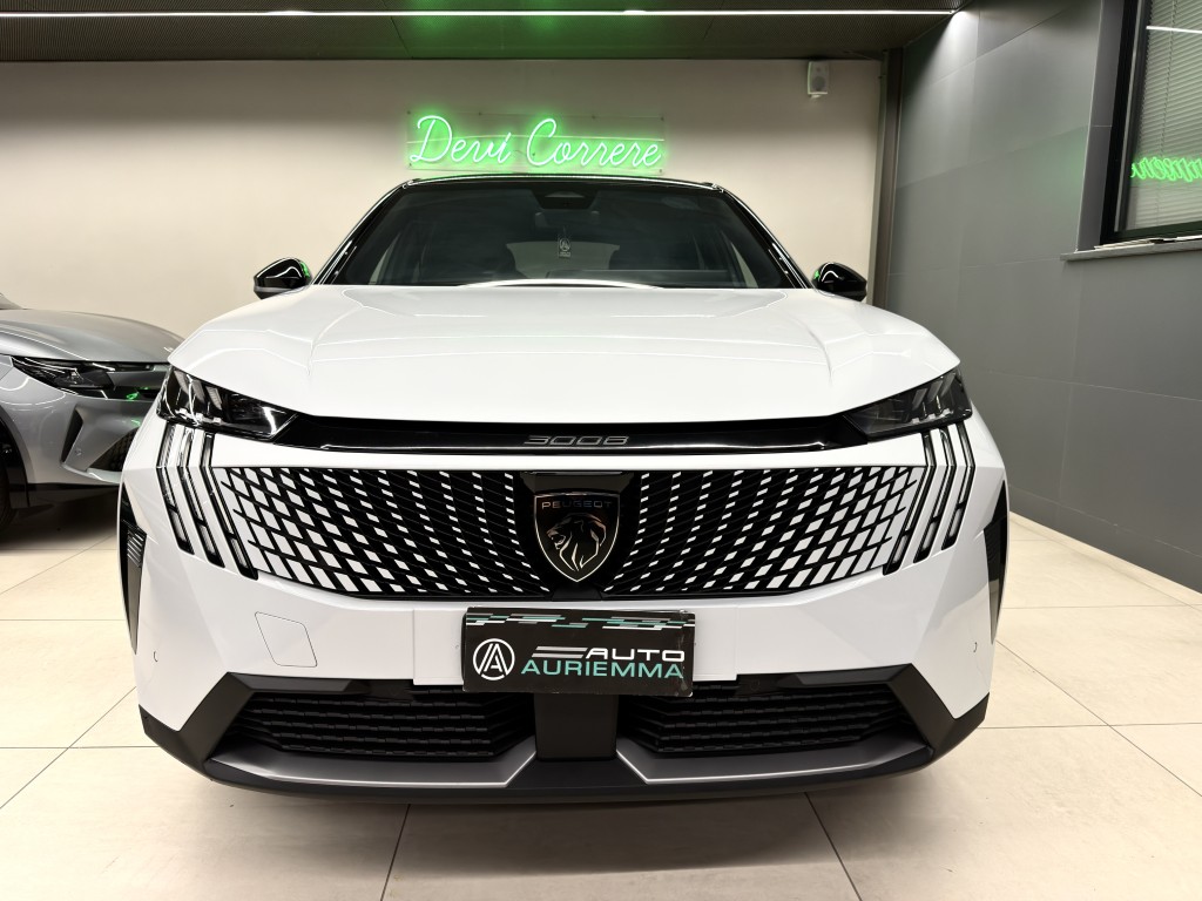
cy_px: 450
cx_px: 601
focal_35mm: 24
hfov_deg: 71.6
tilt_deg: -8.9
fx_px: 833
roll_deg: -0.2
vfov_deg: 56.8
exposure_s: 1/50
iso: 200
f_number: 1.78
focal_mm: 6.76
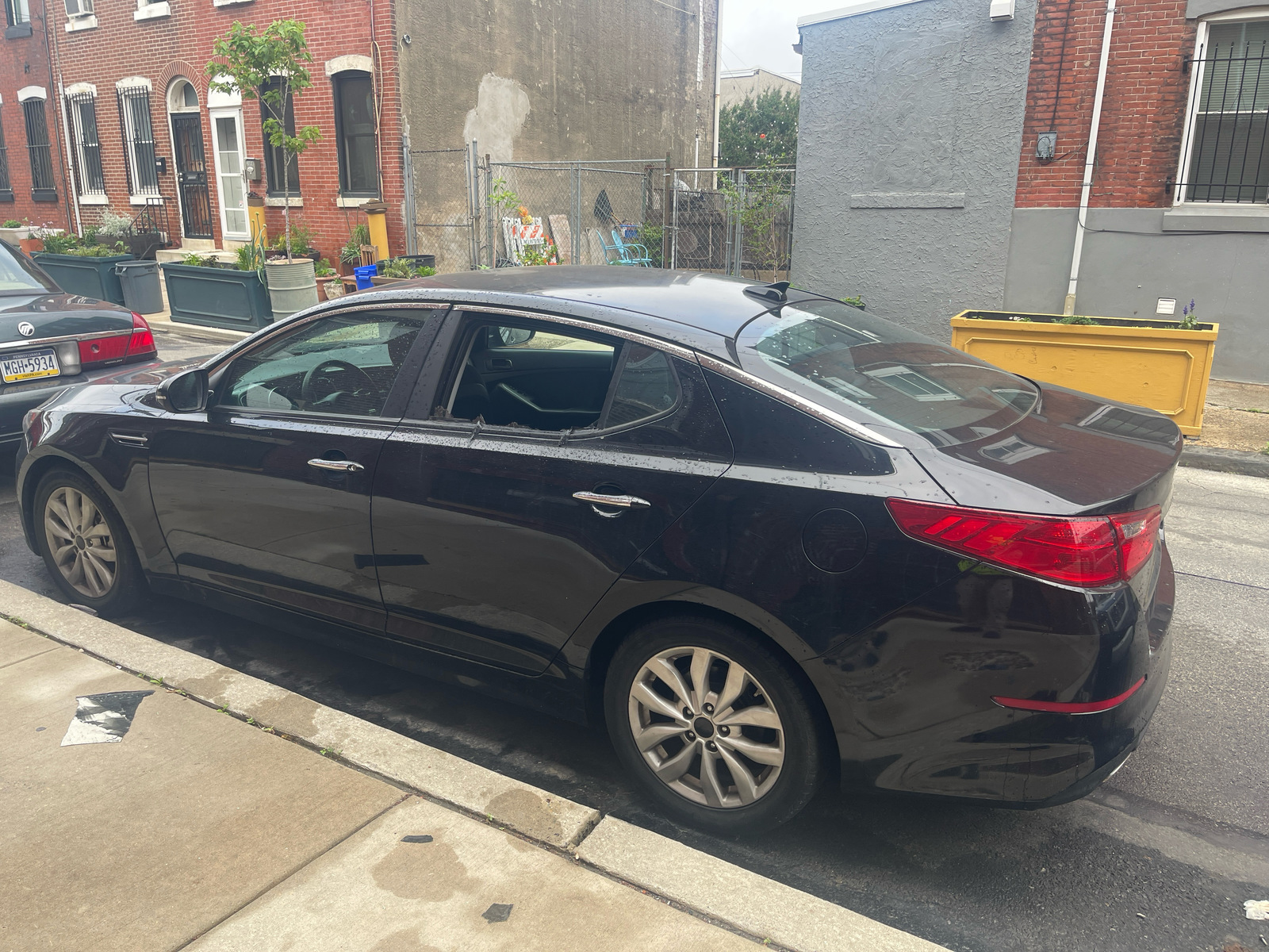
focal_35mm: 25
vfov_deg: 54.9
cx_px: 634
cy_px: 476
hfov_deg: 69.4
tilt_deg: -16.9
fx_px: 916
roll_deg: -0.4
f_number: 1.6
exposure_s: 1/332
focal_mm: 5.1
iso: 32
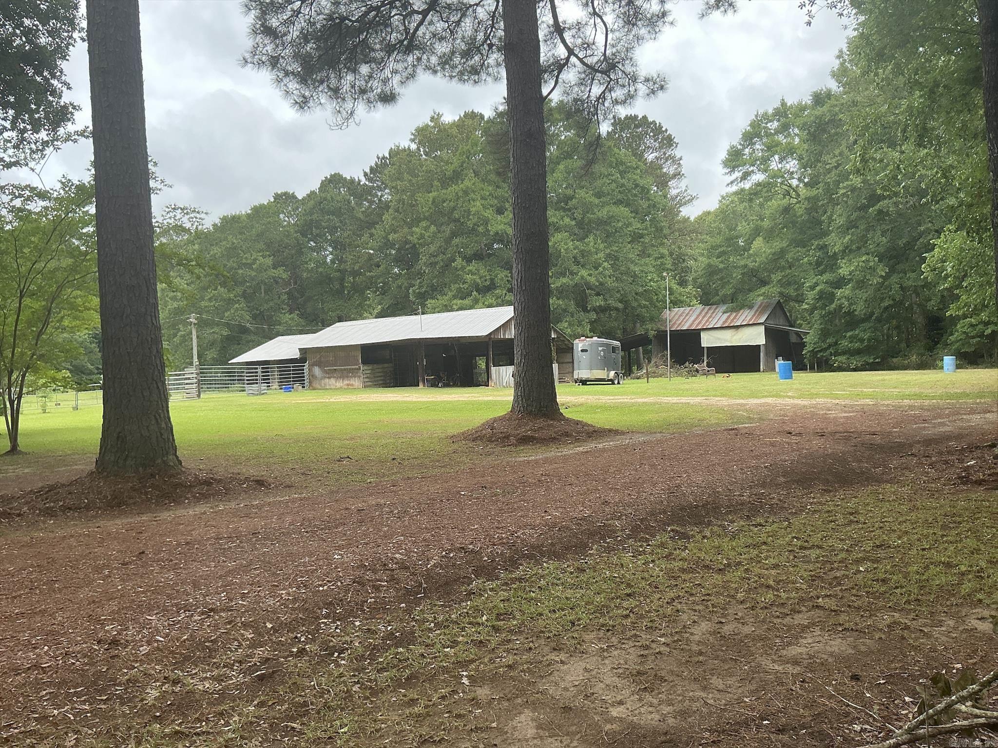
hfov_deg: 63.4
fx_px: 807
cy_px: 374
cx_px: 499
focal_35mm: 28
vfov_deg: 49.7
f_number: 1.8
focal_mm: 3
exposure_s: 1/574
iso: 25
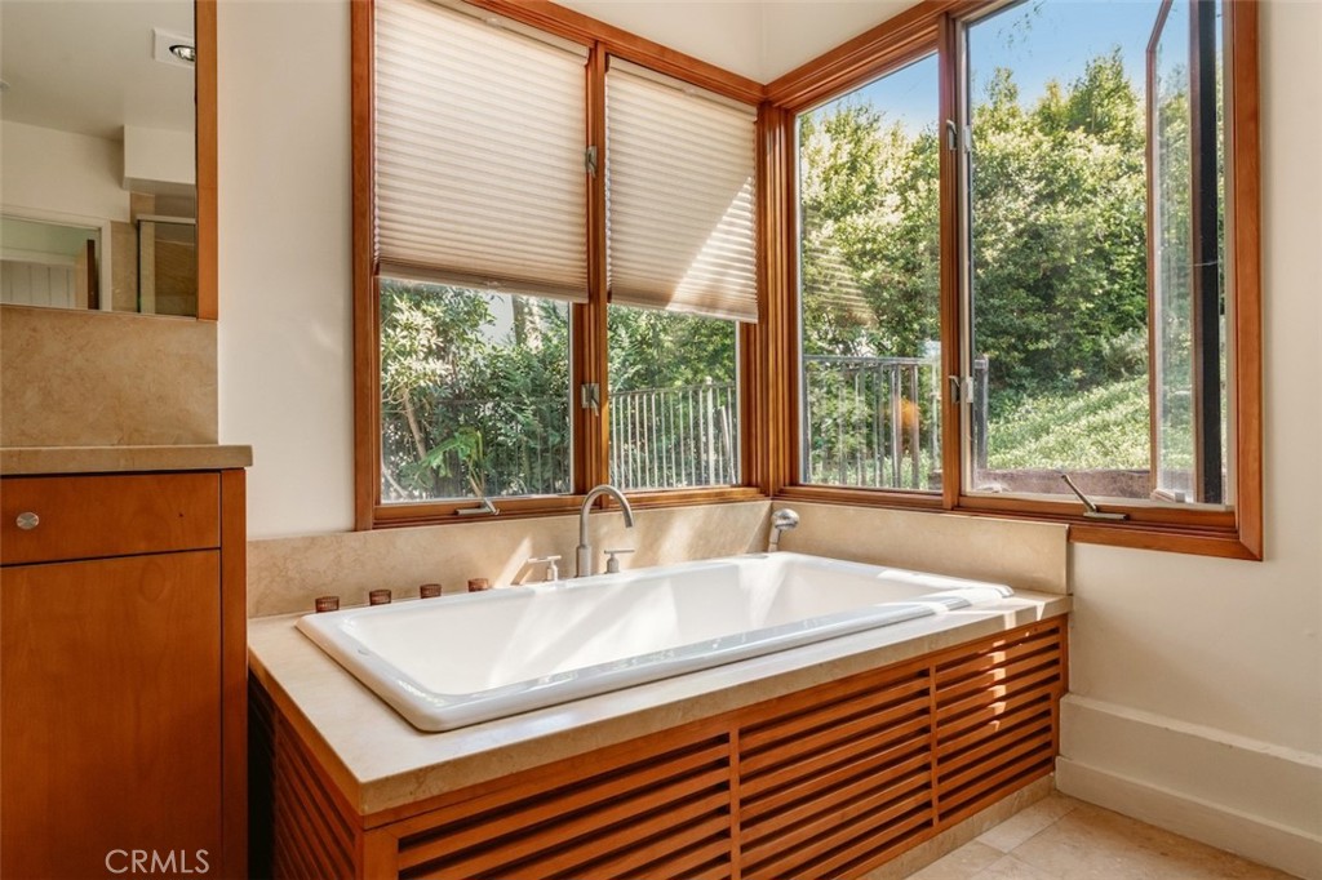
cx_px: 661
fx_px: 745
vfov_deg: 61.1
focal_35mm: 20
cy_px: 440
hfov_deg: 83.1
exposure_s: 1/25
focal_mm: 20.3
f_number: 9
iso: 640
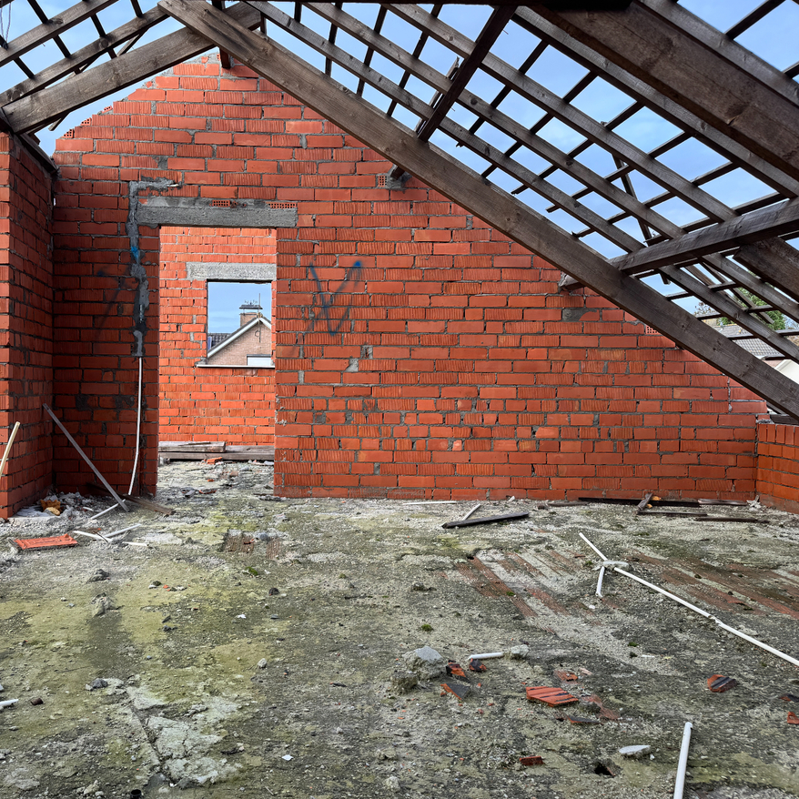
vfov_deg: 55.6
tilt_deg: +0.2
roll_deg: -0.4
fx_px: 757
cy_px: 391
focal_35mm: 29
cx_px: 288
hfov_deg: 54.8
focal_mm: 6.76
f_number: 1.78
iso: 80
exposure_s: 1/822
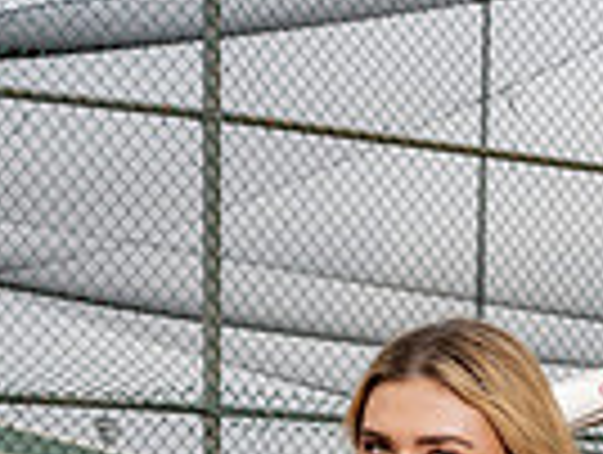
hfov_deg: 17.4
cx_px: 356
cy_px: 971
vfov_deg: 11.5
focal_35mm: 113
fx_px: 1972
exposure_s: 1/250
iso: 100
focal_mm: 35
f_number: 8
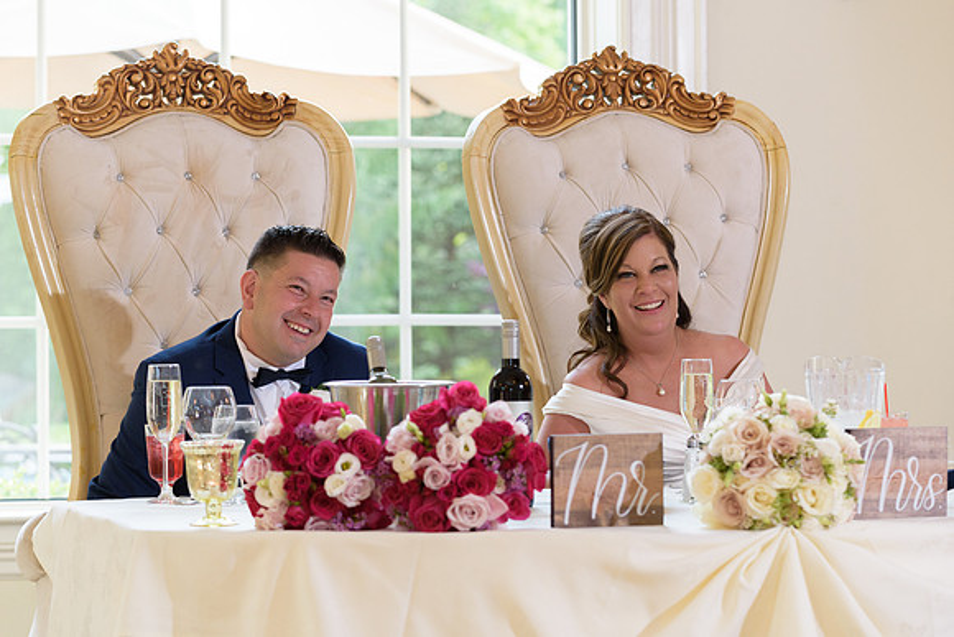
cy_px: 318
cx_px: 477
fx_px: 3181
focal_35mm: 120
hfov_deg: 17.1
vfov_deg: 11.4
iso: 1250
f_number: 5
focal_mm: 120
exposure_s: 1/125
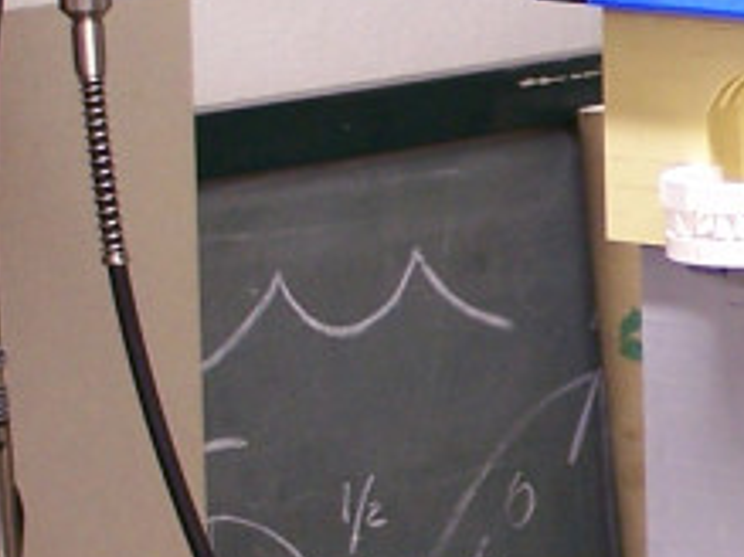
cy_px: 496
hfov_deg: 6.1
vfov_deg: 4.7
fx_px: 6724
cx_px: 1573
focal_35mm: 313
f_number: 3.2
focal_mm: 11.1
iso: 80
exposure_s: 1/4
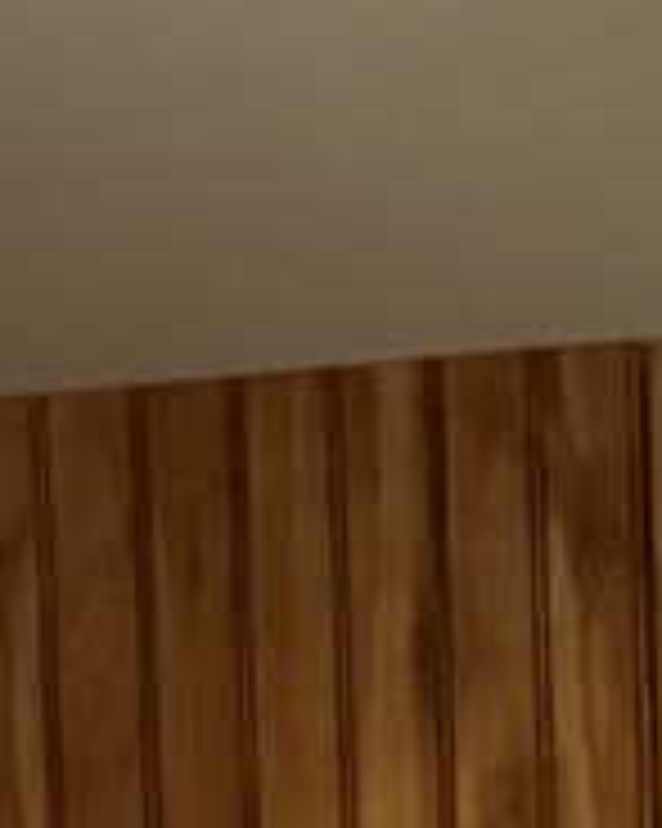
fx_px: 4804
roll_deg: +4.4
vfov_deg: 7.5
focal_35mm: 196
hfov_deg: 7.9
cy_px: 3132
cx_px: 423
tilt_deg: -6.8
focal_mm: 6.76
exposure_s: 1/60
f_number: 1.78
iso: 500
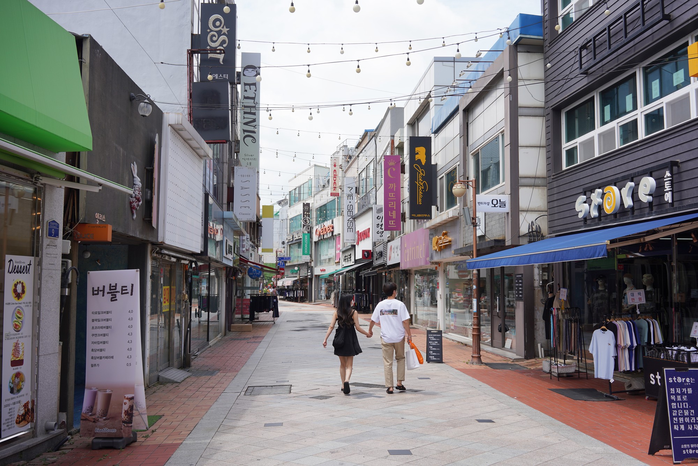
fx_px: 679
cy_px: 233
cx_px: 349
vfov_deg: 37.9
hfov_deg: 54.4
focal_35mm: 35
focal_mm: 35
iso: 100
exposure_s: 1/125
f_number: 10
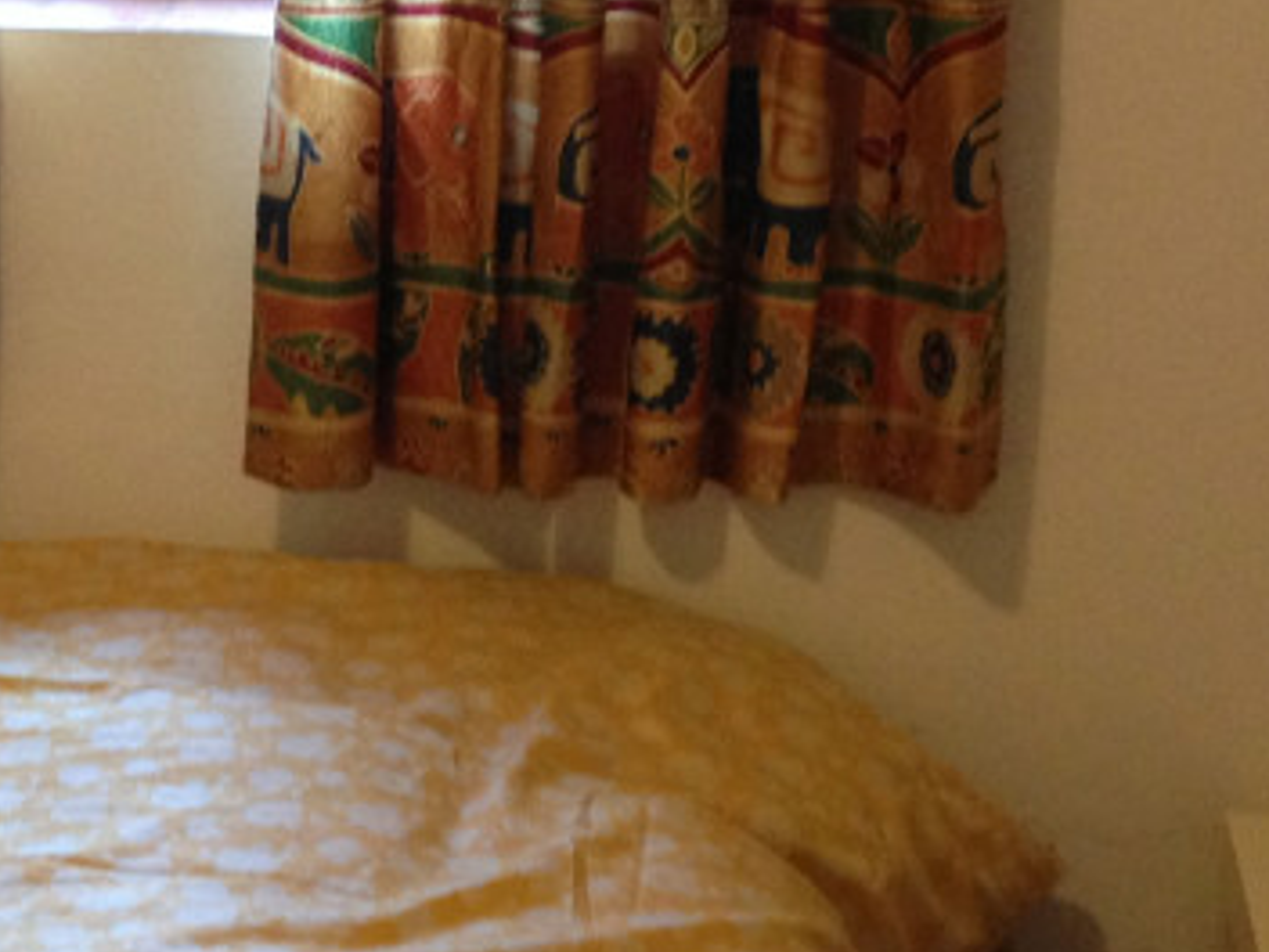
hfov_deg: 19.7
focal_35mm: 96
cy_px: 426
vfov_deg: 15.4
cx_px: -65
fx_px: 3519
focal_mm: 4.13
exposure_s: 1/20
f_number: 2.4
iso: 250
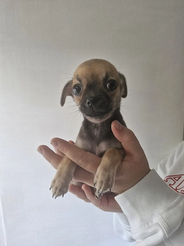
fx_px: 163
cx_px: 92
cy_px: 123
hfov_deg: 58.9
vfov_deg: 73.9
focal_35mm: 23
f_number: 1.8
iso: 200
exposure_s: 1/182
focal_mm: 5.54
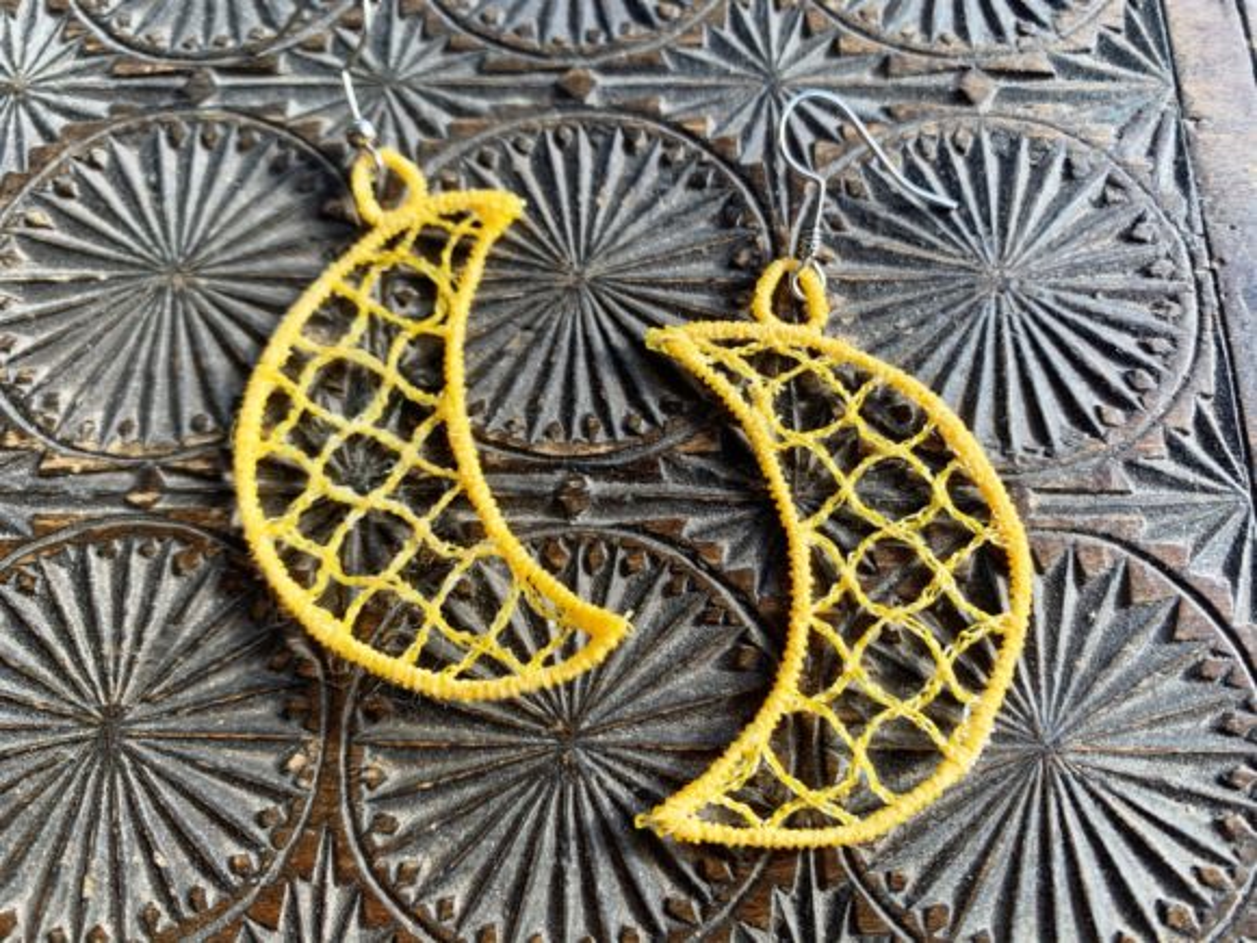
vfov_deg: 53.1
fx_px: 944
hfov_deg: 67.3
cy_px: 472
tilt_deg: -72.2
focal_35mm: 26
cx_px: 628
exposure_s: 1/234
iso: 25
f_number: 1.8
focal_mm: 4.25
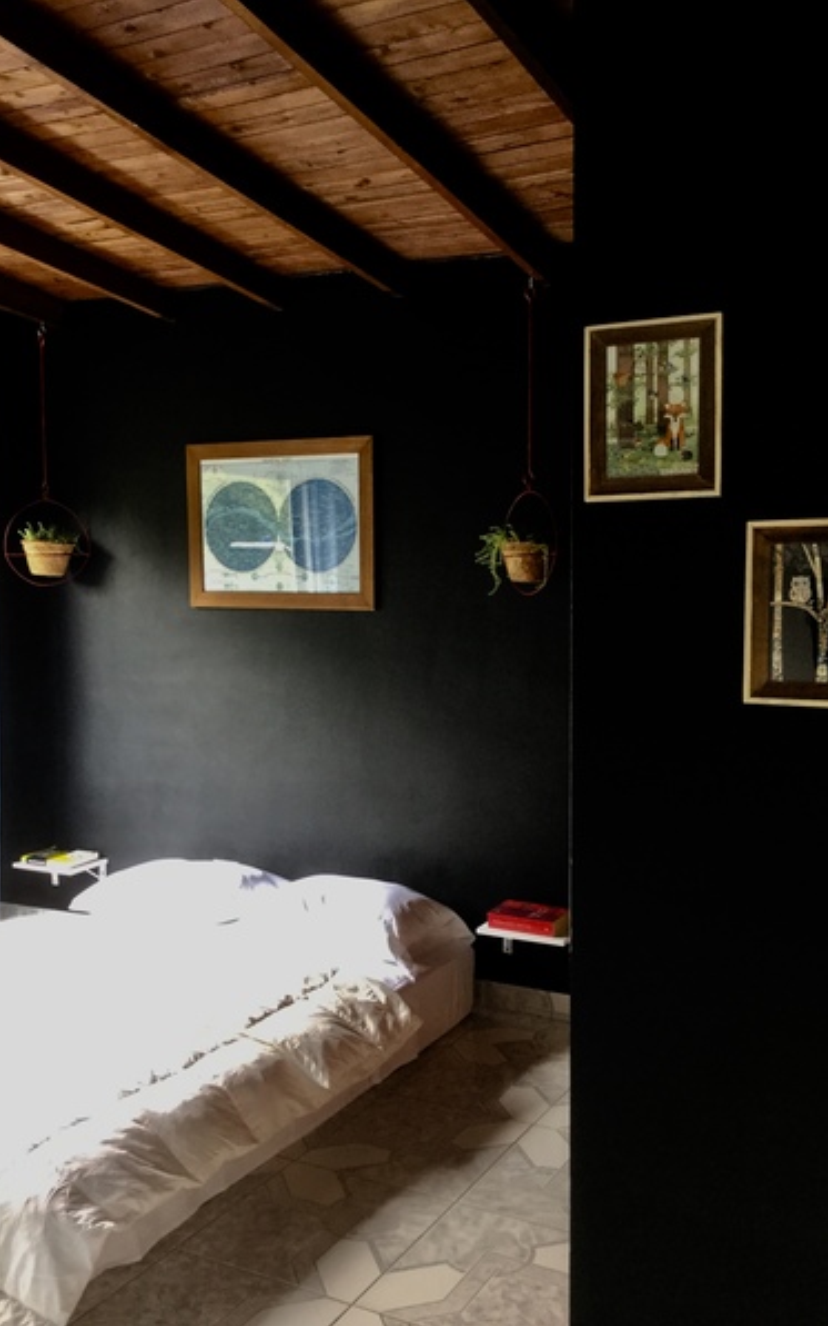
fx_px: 1192
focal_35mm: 33
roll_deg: +1.1
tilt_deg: -2.9
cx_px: 446
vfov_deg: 58.1
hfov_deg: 38.3
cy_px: 664
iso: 80
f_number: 2.4
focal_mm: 3.3
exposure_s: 1/30
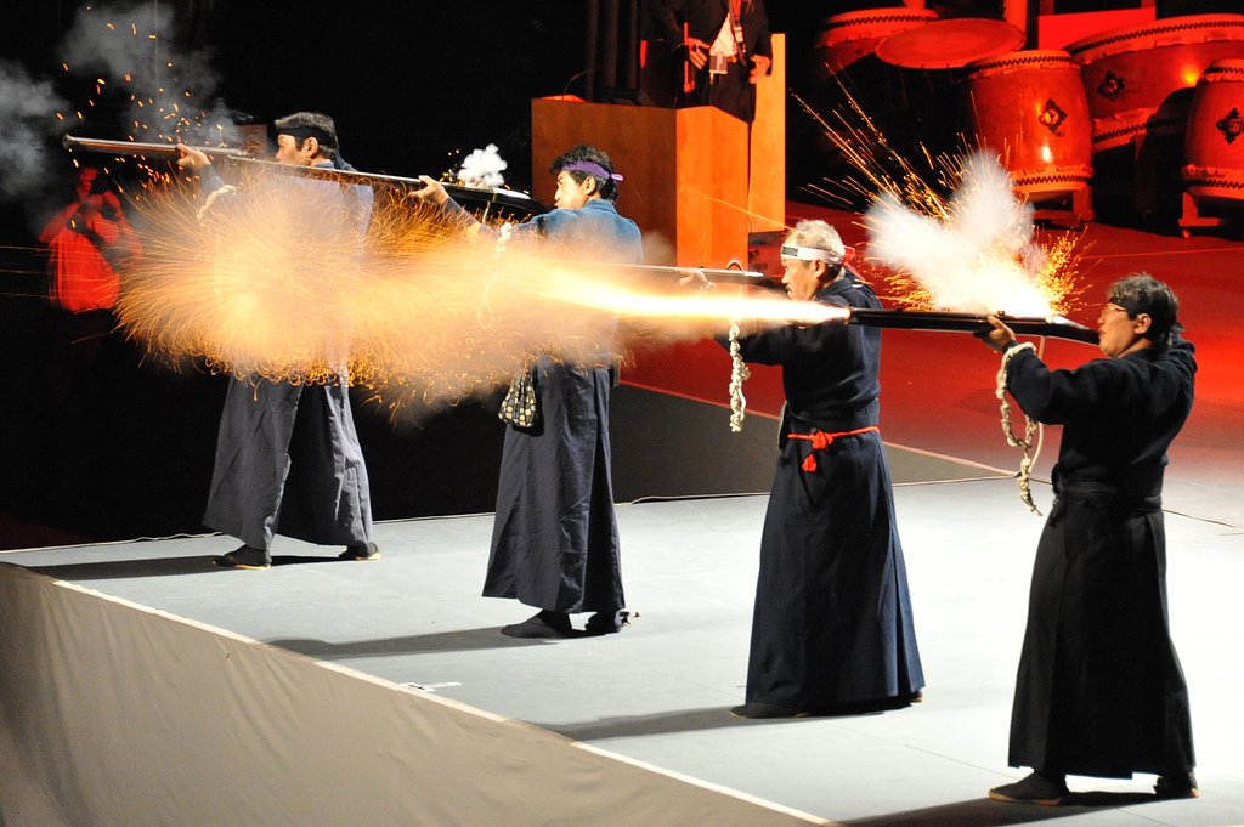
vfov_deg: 8.1
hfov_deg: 12.1
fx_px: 5870
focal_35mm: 170
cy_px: 414
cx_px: 622
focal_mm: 170
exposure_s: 1/40
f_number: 5.6
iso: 6400
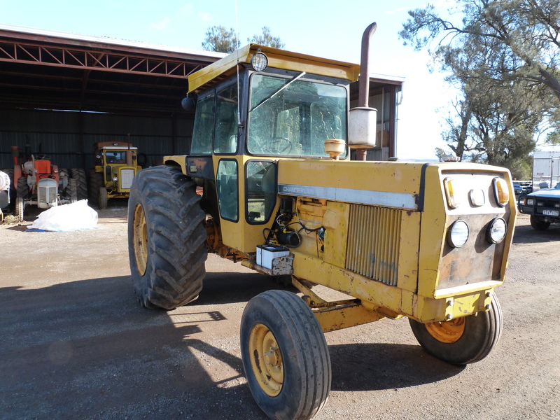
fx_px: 404
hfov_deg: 69.4
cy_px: 210
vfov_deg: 54.9
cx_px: 280
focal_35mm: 25
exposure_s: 1/100
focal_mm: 4.5
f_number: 4
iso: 125
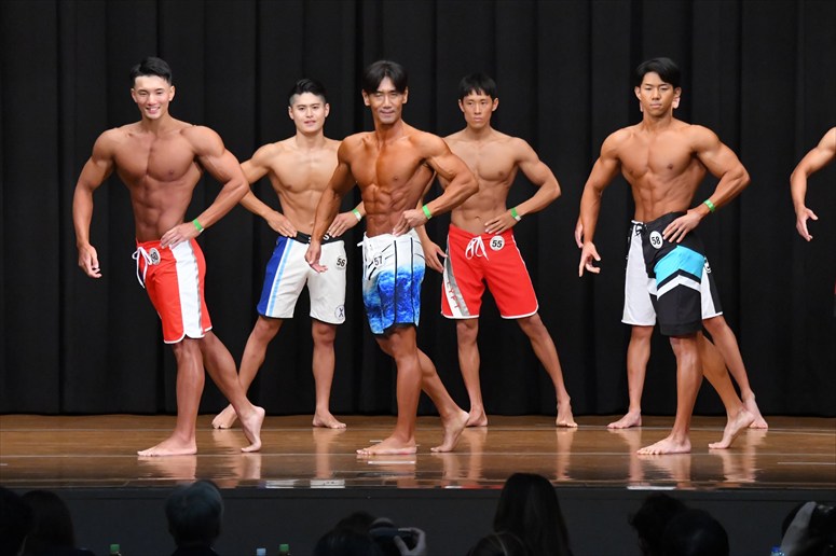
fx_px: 4340
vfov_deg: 7.3
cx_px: 418
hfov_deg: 11.0
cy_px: 278
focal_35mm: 187
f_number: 5.6
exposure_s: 1/400
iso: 8000
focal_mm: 125
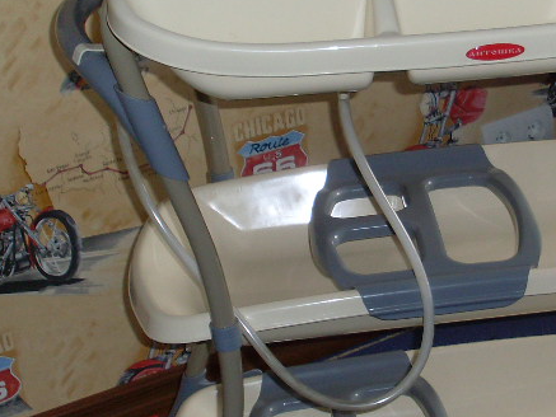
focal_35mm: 89
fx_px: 1430
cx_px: 455
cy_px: 174
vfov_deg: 16.6
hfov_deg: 21.7
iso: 100
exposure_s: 1/45
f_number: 3
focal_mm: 6.3
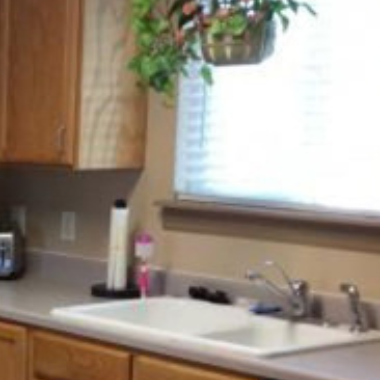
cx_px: -183
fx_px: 1230
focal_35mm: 99
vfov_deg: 17.5
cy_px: 278
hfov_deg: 16.1
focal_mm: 3.3
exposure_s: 1/24
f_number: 2.4
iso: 64
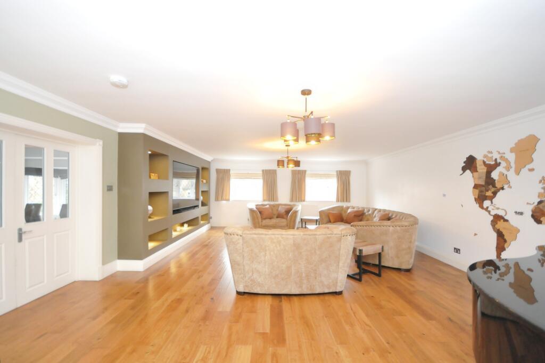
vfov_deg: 77.2
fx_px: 227
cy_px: 182
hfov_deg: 100.4
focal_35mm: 15
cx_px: 272
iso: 1600
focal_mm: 10
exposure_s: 1/60
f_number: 7.1
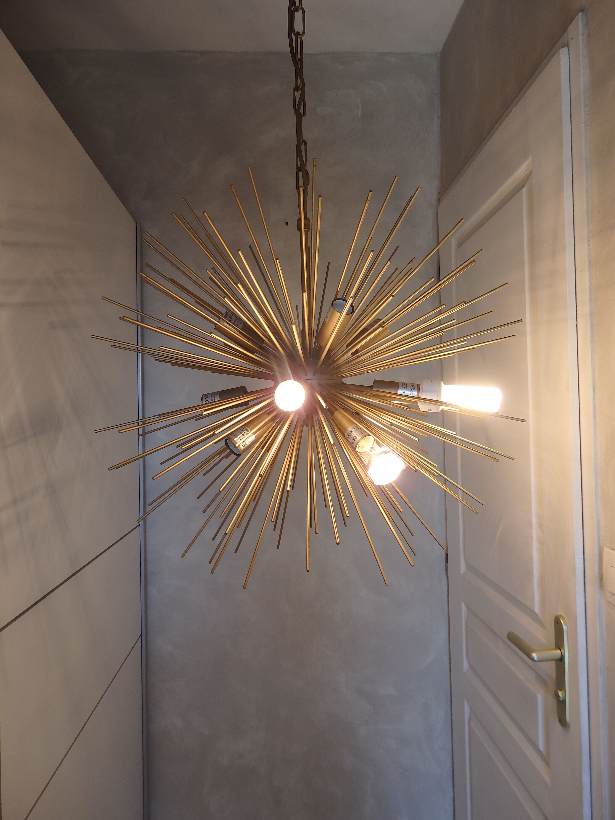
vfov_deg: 69.4
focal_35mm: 25
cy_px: 410
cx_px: 308
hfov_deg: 54.9
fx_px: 592
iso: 125
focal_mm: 4.5
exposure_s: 1/80
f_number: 3
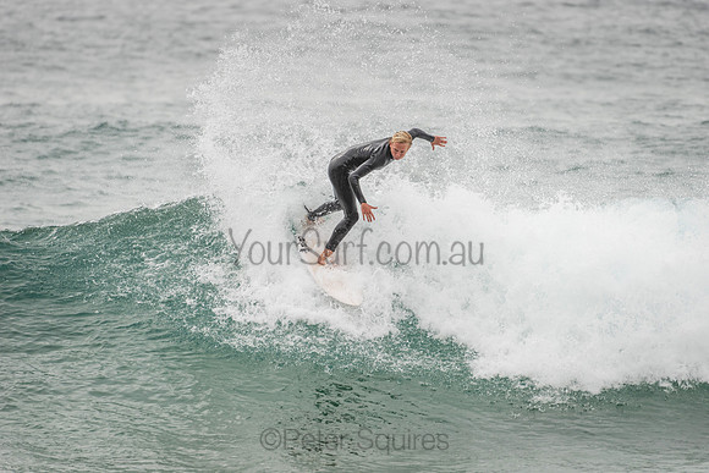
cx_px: 354
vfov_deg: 2.8
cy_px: 236
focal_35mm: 500
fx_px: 9849
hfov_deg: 4.1
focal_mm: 500
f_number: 5.6
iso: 320
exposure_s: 1/2000
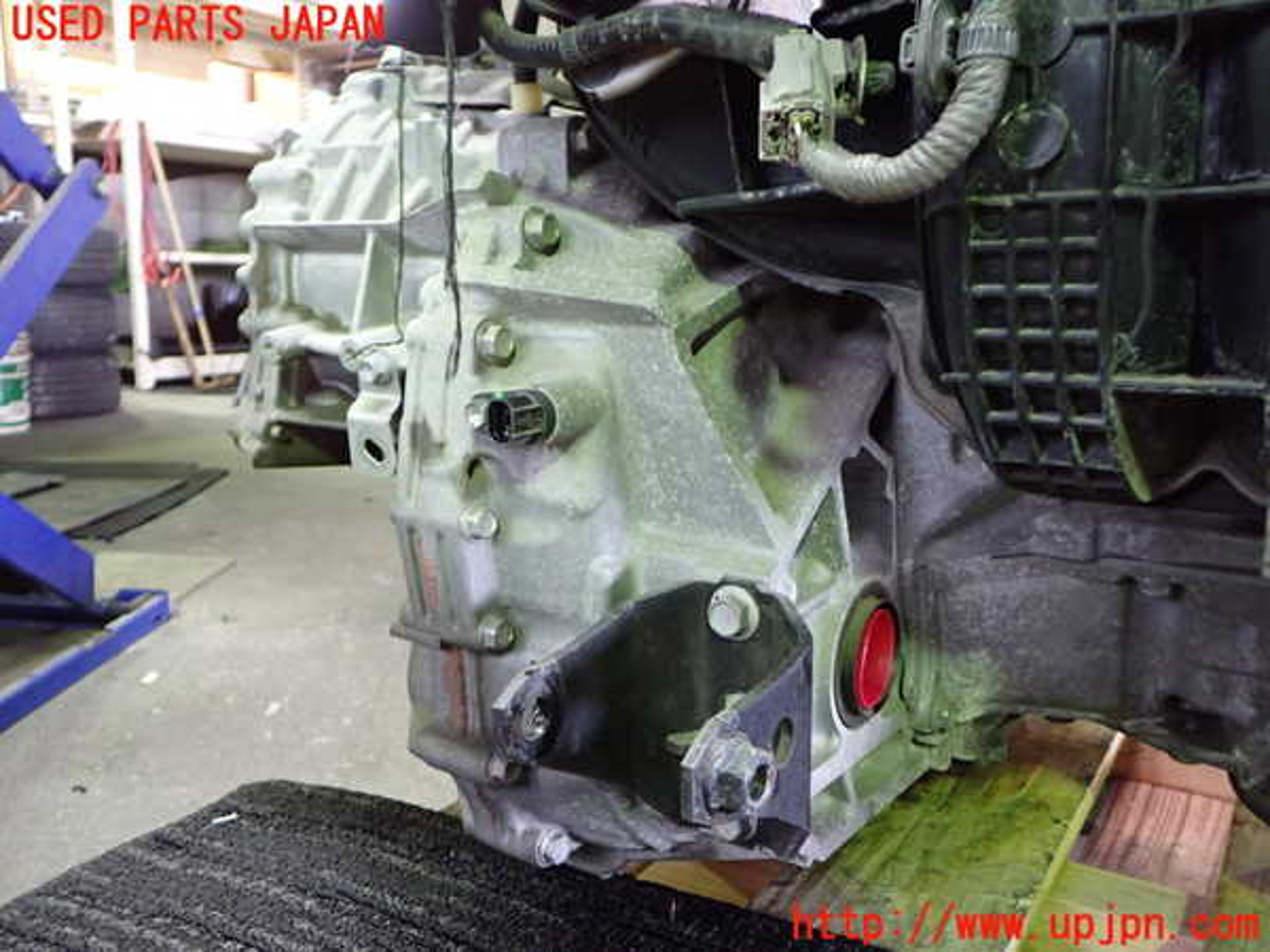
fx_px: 1101
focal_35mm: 30
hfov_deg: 60.0
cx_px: 635
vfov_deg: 46.8
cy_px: 476
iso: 640
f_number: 2.3
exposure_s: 1/30
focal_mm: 5.4
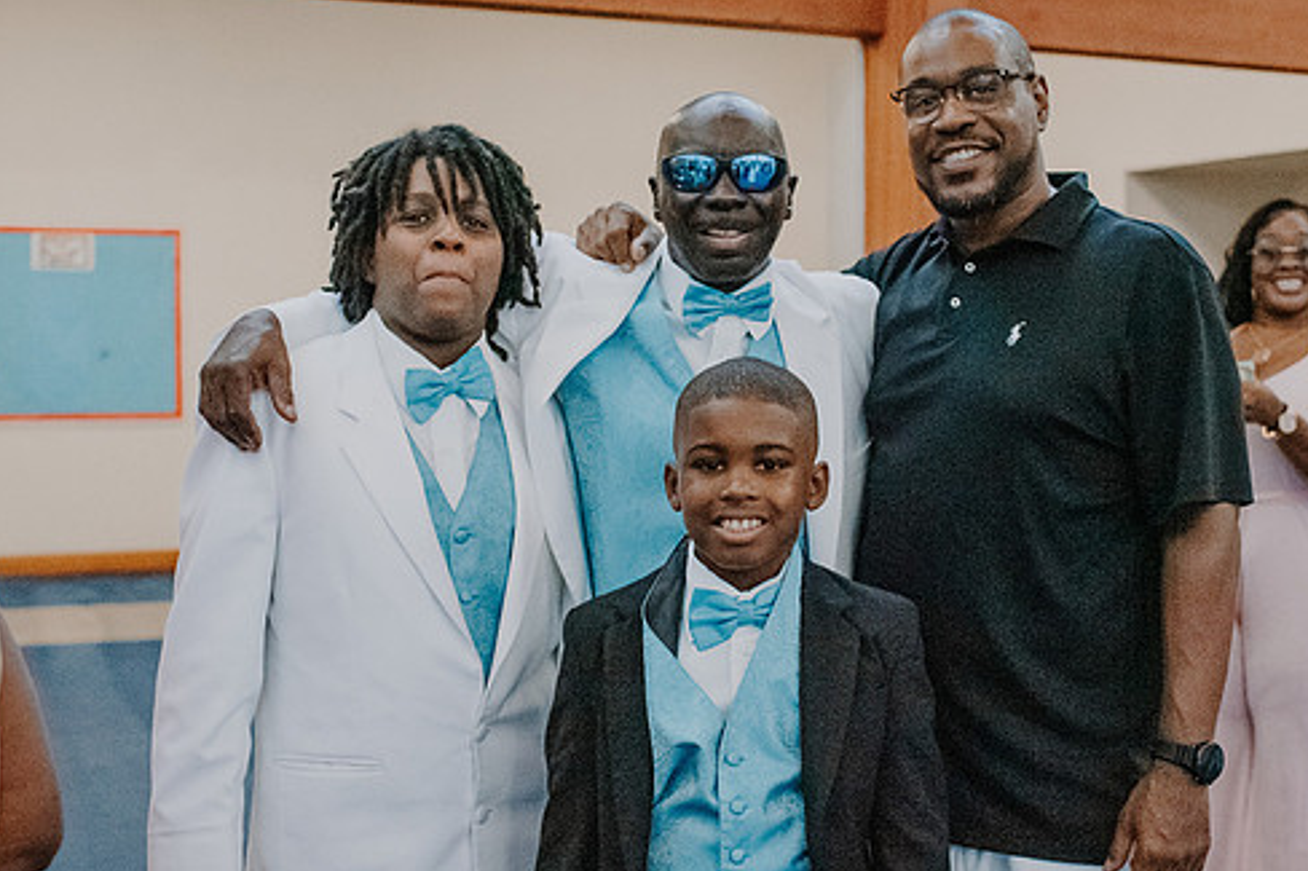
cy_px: 409
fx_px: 1925
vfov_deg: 25.5
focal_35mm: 53
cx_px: 686
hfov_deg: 37.5
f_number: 3.2
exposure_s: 1/1250
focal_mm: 35
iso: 12800
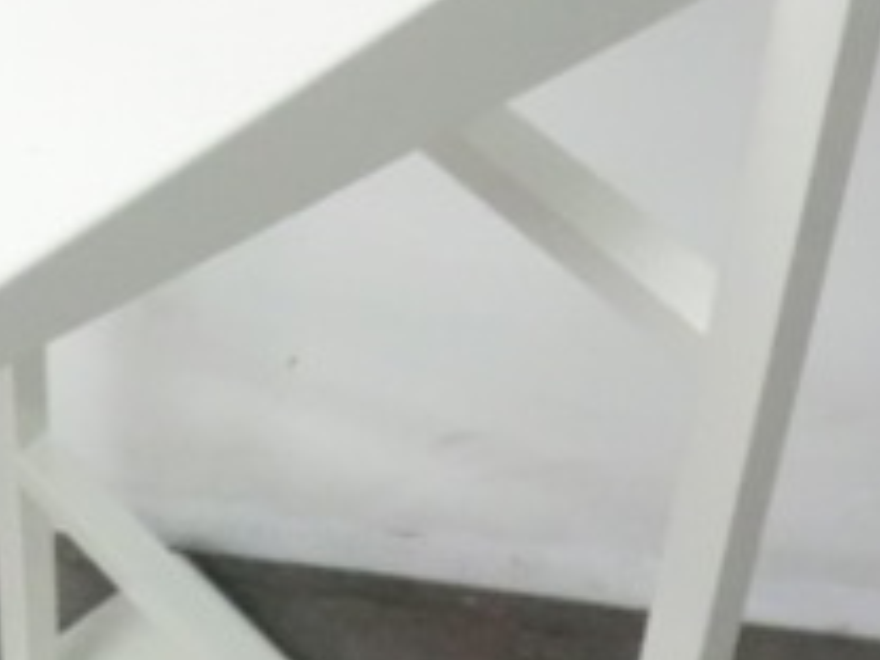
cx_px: 21
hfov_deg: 16.5
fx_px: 2974
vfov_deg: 12.2
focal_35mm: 117
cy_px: -262
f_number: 3.9
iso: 800
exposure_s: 1/60
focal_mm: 6.9
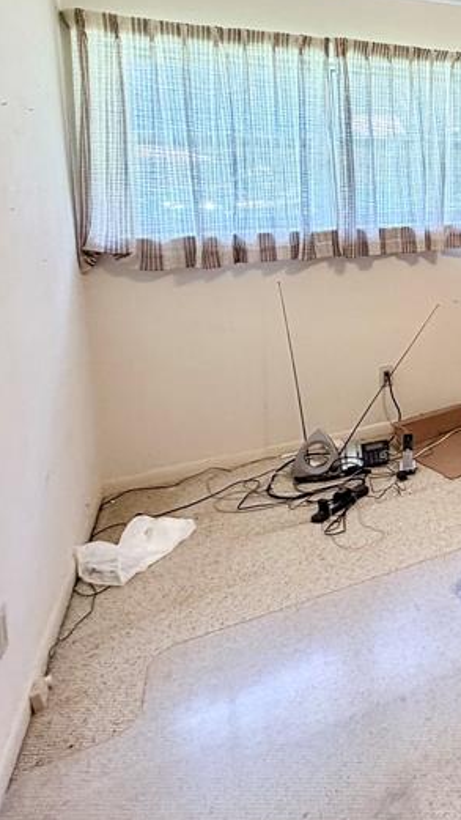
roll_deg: -0.4
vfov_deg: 61.6
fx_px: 652
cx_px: 651
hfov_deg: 28.7
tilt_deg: -7.5
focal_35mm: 30
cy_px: 233
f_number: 2.2
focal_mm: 2.22
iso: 200
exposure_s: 1/60
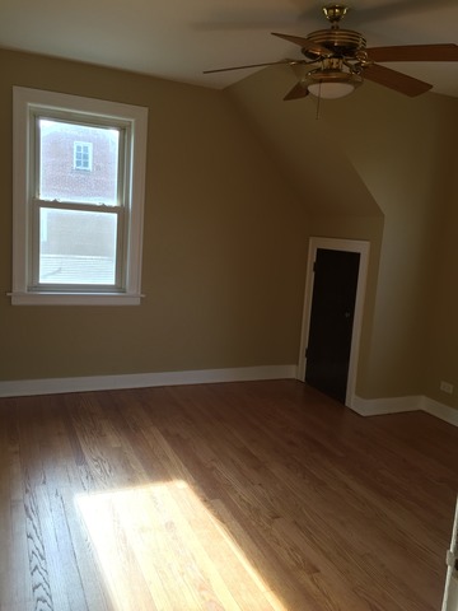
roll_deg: -4.2
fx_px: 512
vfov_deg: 61.7
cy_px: 306
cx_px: 229
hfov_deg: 48.2
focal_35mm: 29
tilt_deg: -7.9
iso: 50
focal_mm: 4.15
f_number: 2.2
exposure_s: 1/120
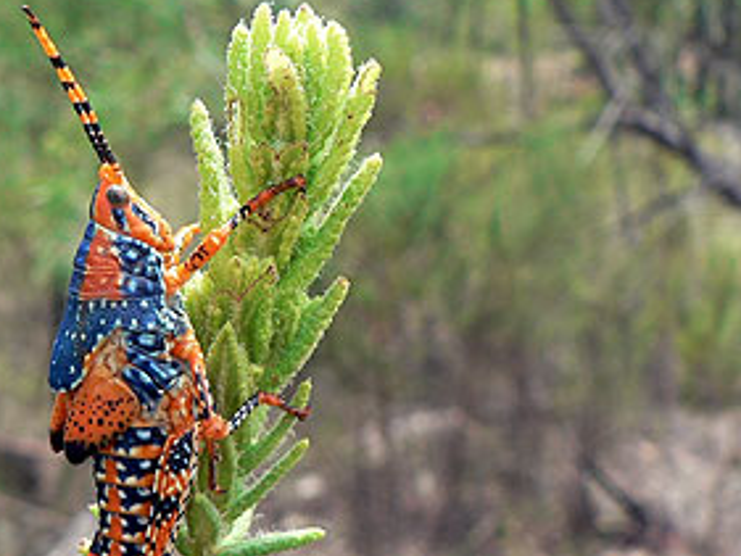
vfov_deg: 26.1
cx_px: 156
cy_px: 324
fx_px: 1199
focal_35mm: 56
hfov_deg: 33.4
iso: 64
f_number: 4
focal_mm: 6
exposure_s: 1/200
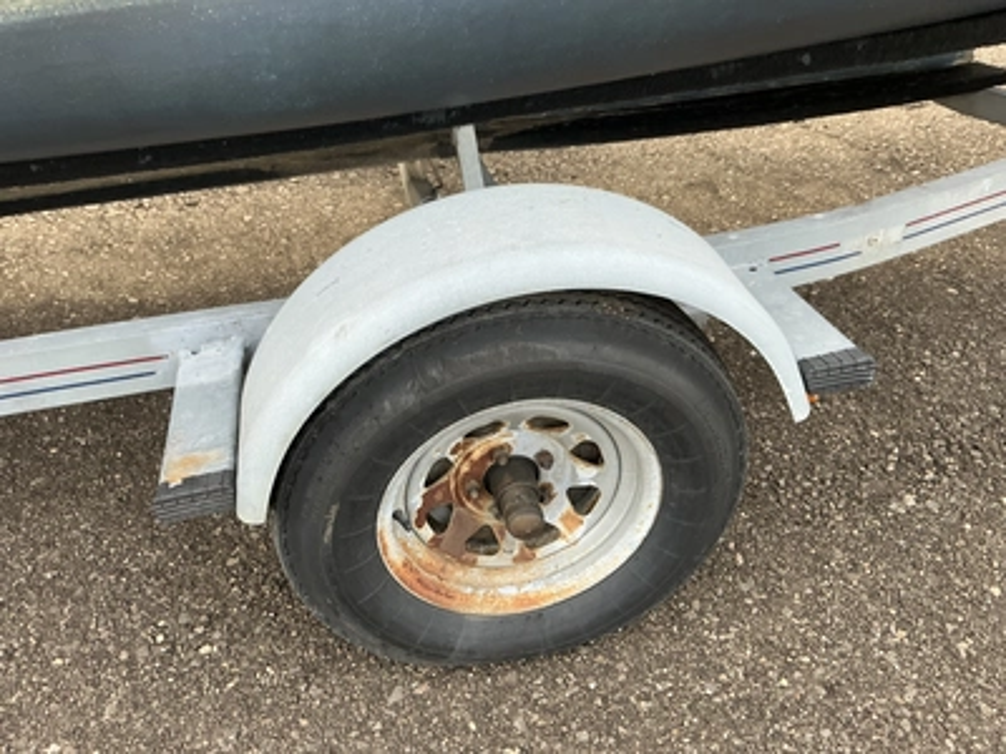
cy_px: 377
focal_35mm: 28
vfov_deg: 49.7
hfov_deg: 63.4
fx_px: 814
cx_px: 503
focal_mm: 3
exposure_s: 1/125
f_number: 1.8
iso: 16
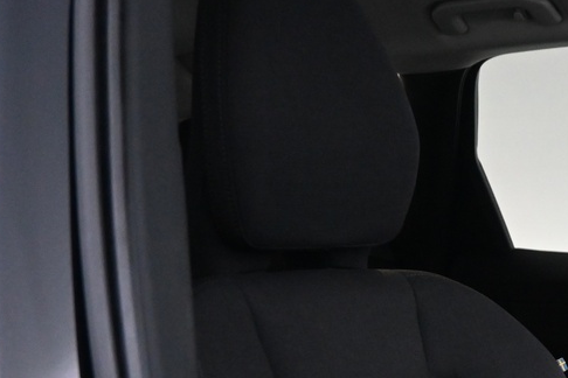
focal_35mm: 80
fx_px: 1262
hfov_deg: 21.9
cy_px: 579
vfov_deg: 15.6
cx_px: 801
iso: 2000
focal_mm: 16
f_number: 3.5
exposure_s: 1/25
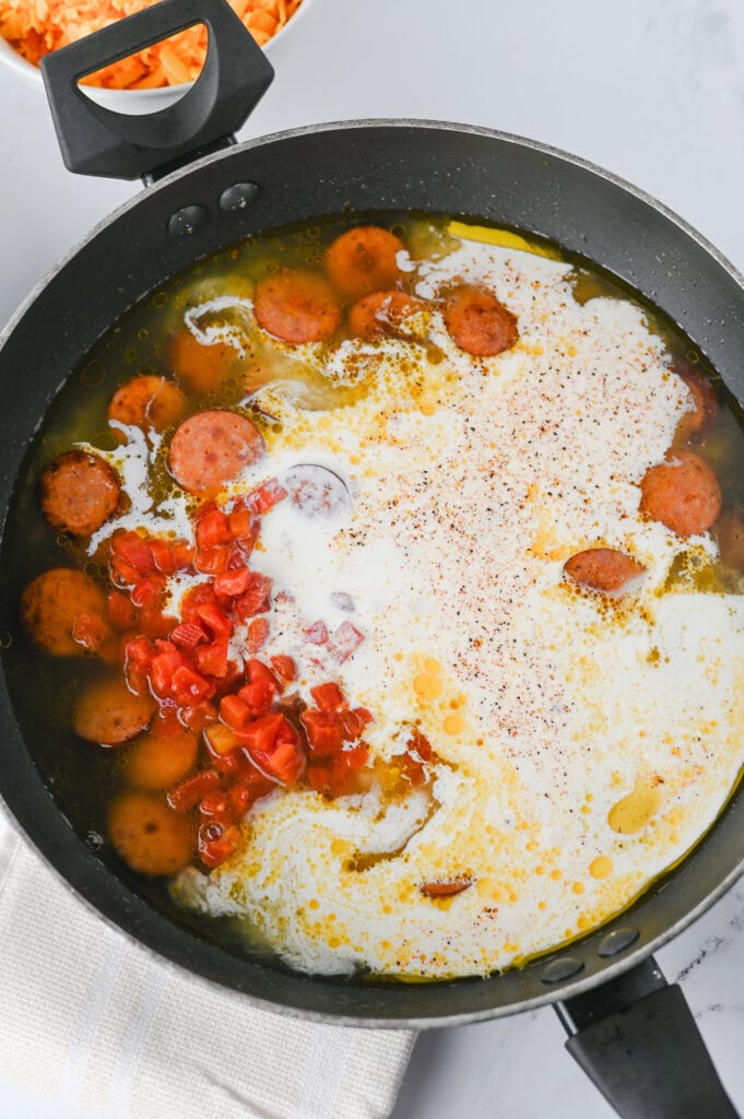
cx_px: 372
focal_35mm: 50
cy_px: 560
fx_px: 1553
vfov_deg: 39.6
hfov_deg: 26.9
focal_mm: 50
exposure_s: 1/100
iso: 160
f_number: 4
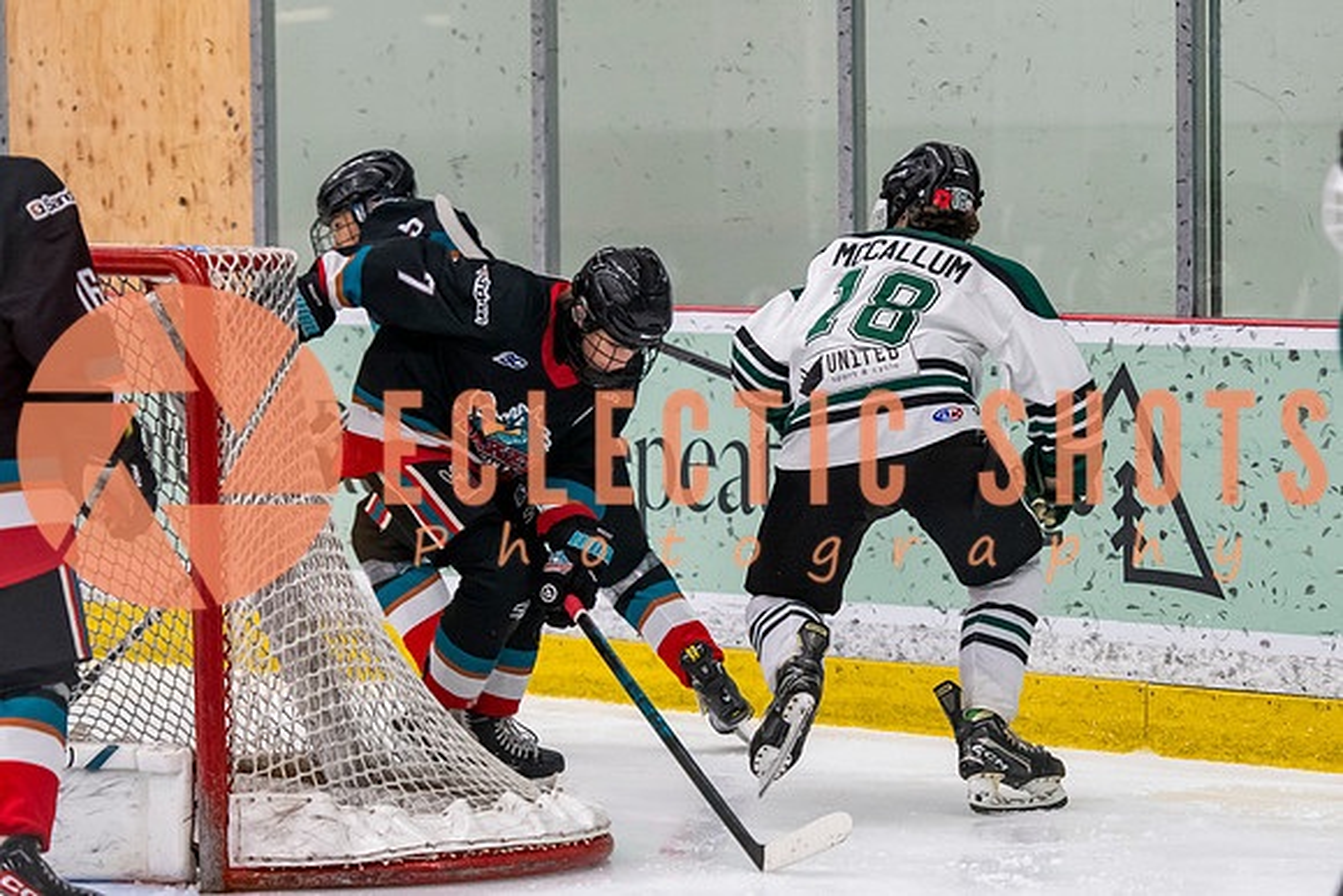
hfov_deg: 9.8
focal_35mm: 209
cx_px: 781
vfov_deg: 6.6
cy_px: 453
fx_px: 7797
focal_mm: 120
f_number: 3.2
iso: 2000
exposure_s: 1/640
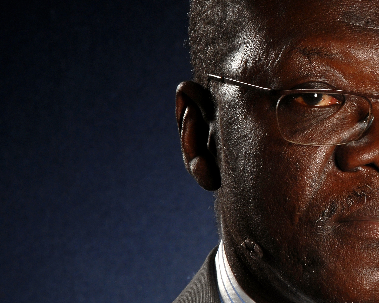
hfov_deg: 4.3
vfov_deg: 3.4
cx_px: 357
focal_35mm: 452
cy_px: 156
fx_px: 5071
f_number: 11
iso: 160
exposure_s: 1/125
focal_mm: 135
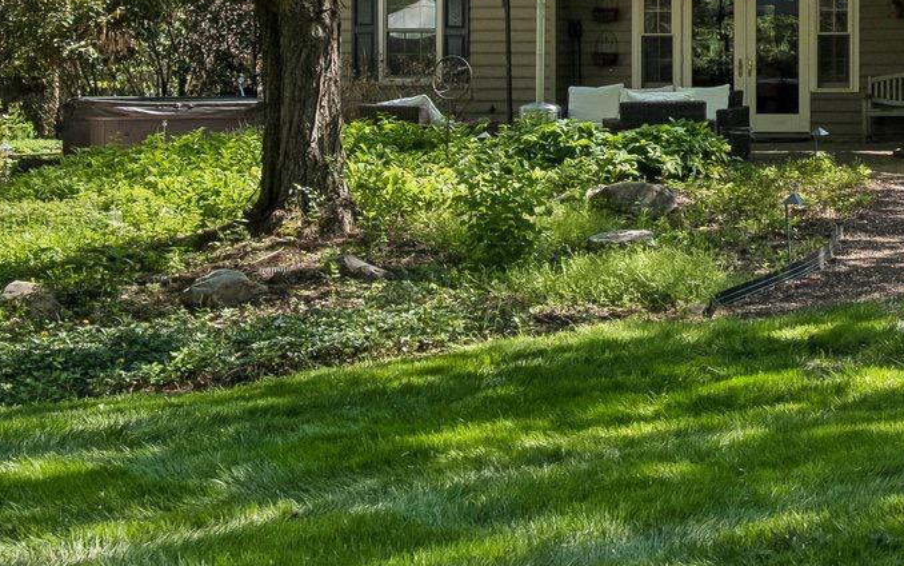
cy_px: -81
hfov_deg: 25.5
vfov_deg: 16.4
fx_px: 1897
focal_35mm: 77
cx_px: 896
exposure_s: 1/170
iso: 250
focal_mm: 16.6
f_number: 8
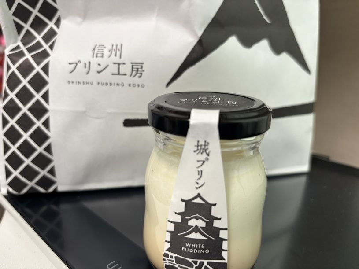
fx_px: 270
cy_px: 134
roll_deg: -3.1
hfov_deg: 67.3
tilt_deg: -17.0
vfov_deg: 53.1
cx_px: 180
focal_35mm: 26
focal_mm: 5.96
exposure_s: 1/50
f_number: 1.6
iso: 100
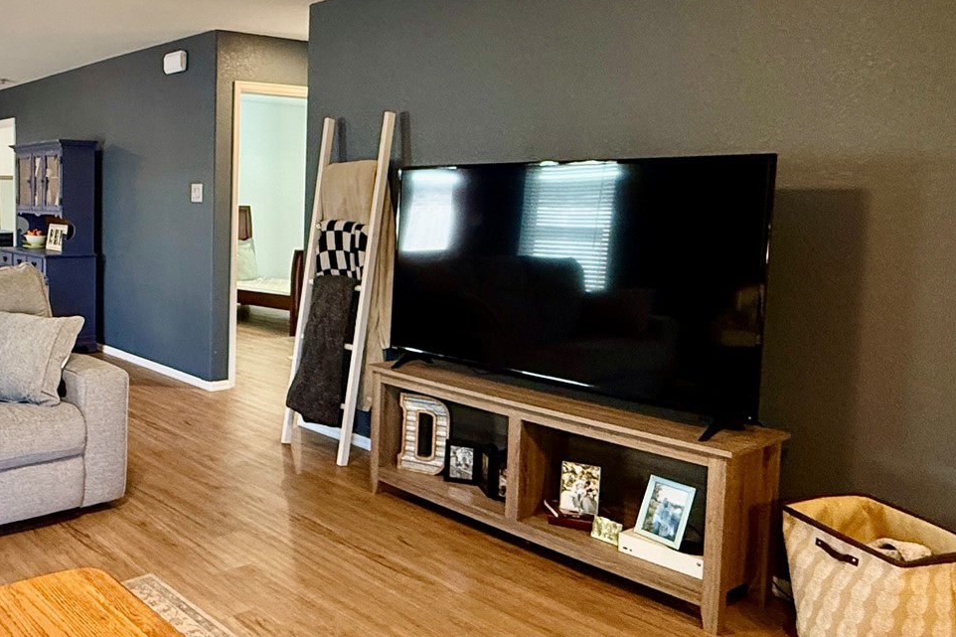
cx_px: 147
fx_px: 823
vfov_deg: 42.1
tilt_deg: -5.0
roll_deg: -0.8
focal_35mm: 31
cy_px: 259
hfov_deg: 54.6
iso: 320
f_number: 2.2
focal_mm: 2.22
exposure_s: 1/60
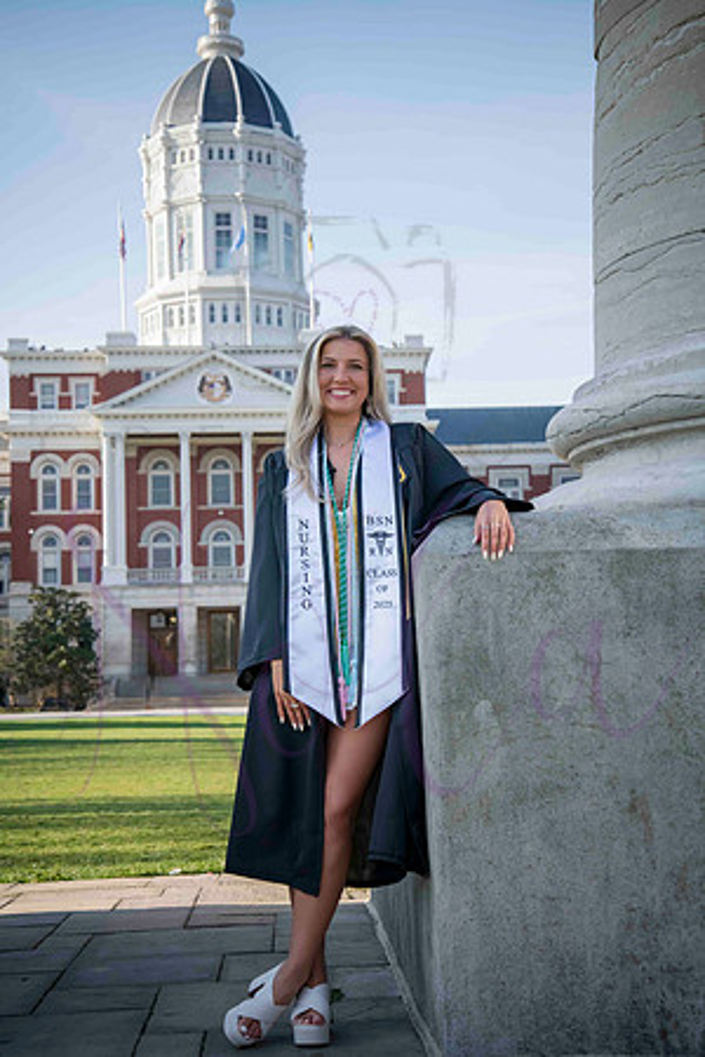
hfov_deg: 24.2
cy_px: 528
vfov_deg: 35.6
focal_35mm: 56
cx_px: 352
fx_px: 1645
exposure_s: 1/640
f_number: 7.1
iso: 500
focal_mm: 56
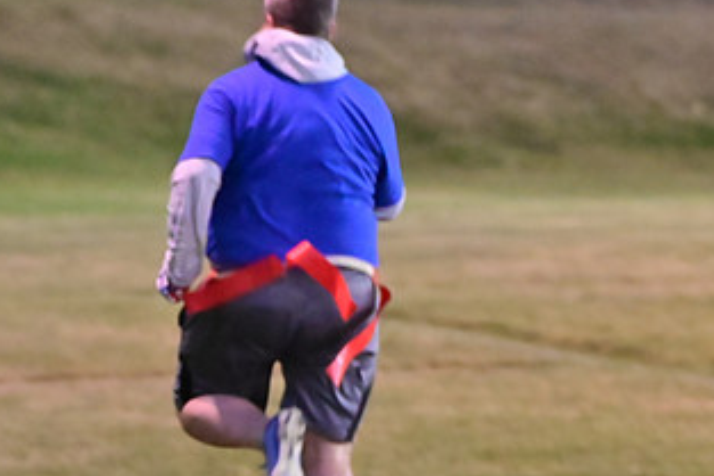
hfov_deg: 5.9
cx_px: 340
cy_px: 427
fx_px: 6885
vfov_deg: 4.0
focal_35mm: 347
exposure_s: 1/200
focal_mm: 125
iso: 6400
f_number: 4
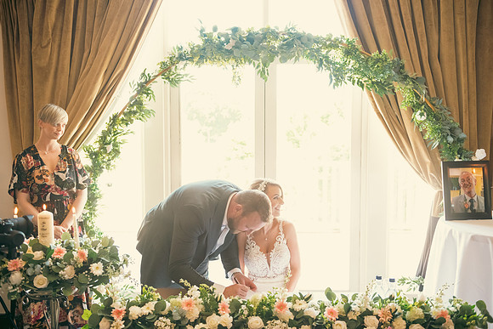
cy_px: 164
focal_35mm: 35
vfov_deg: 37.9
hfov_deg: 54.4
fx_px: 479
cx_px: 246
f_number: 3.5
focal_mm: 35
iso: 1250
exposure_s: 1/160
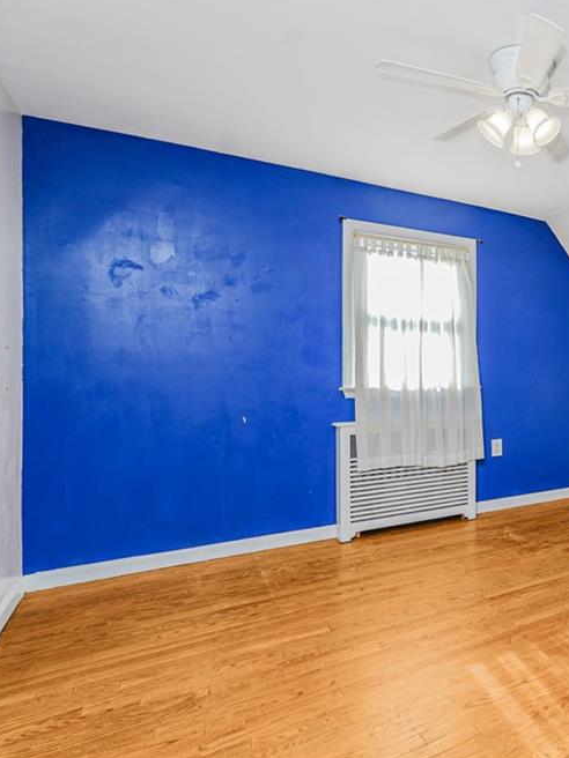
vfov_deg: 71.6
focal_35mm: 24
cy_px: 370
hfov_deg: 47.4
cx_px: 567
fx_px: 526
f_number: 5.6
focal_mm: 16
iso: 64
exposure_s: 1/50
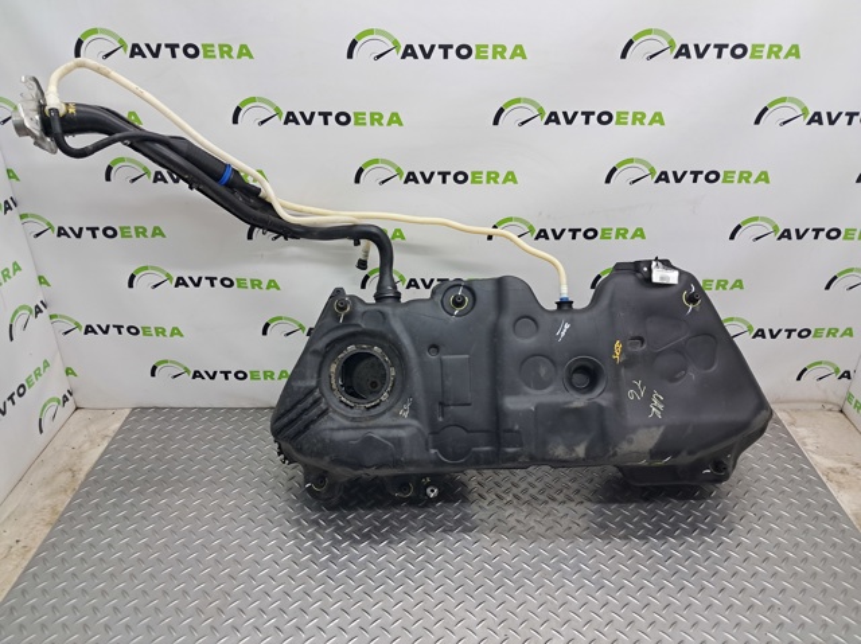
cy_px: 322
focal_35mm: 27
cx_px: 430
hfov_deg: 65.4
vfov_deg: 51.3
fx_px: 671
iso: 80
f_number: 1.8
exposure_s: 1/50
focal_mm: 4
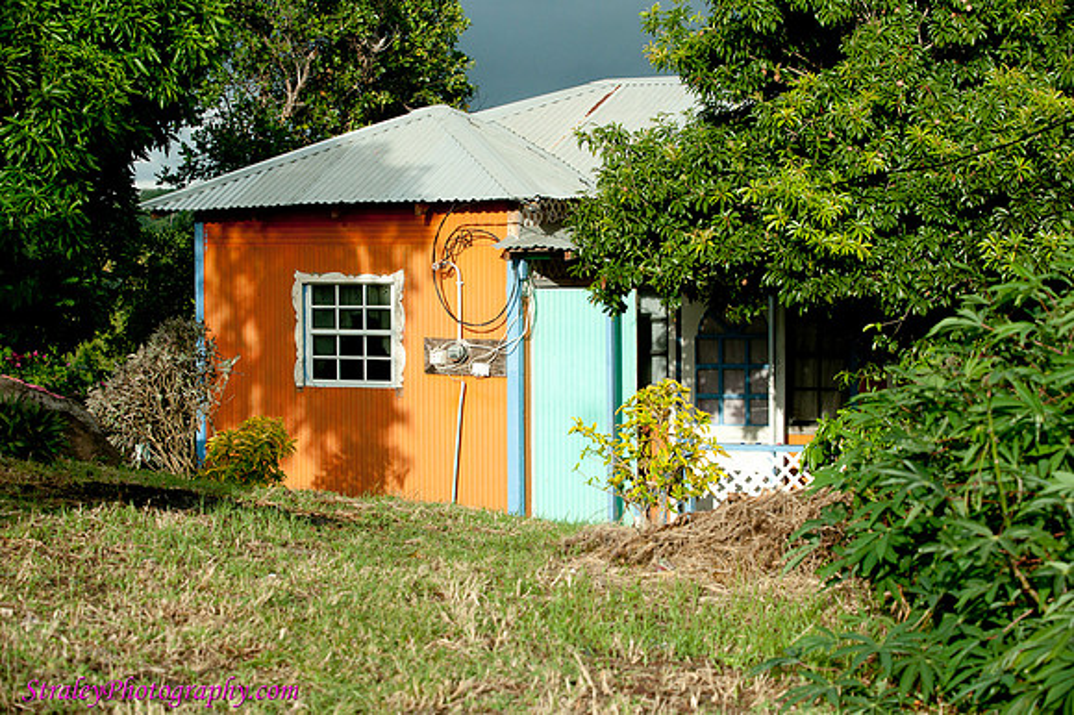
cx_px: 537
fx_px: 2385
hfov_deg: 25.4
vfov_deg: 17.0
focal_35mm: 80
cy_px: 358
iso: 800
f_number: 8
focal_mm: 80
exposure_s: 1/1000
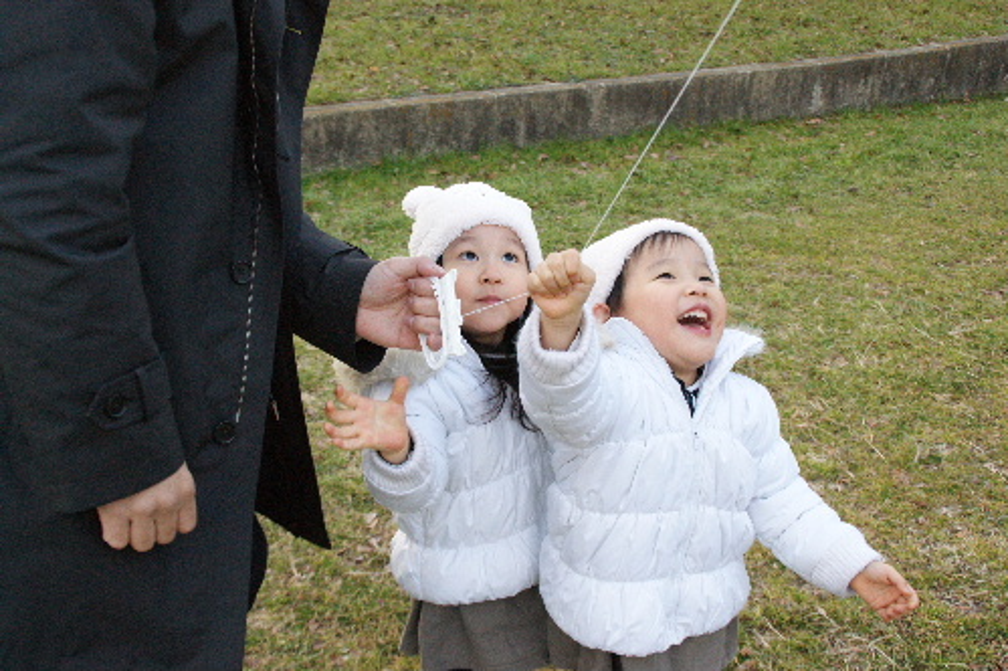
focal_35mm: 36
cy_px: 336
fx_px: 1007
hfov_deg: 53.2
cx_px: 504
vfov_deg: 36.8
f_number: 5.6
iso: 800
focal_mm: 24
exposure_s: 1/160
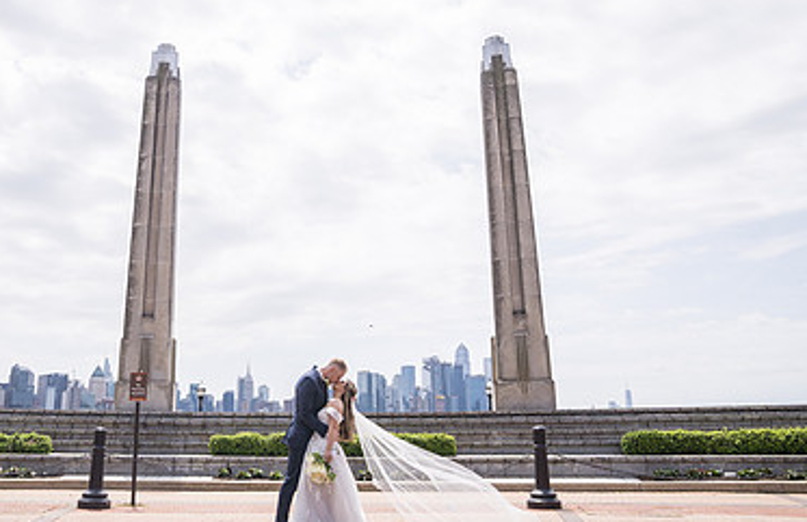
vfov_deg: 42.7
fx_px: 666
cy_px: 253
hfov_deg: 61.6
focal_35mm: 30
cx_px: 303
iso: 100
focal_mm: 17
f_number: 2.8
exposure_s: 1/2000
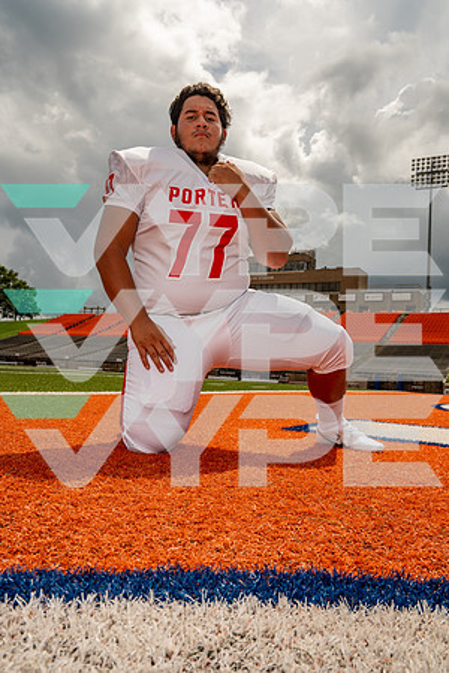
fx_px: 542
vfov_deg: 63.7
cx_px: 224
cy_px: 336
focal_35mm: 29
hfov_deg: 45.0
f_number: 8
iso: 100
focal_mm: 29
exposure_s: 1/320
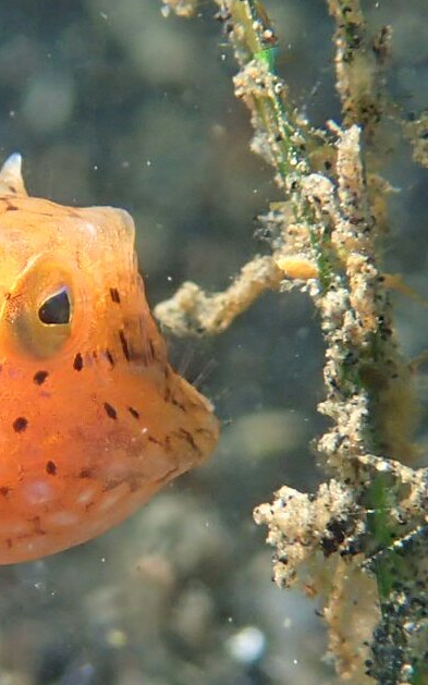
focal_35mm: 142
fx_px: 2651
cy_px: 342
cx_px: 102
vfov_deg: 14.7
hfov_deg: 9.2
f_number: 6.3
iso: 200
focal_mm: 18
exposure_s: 1/200
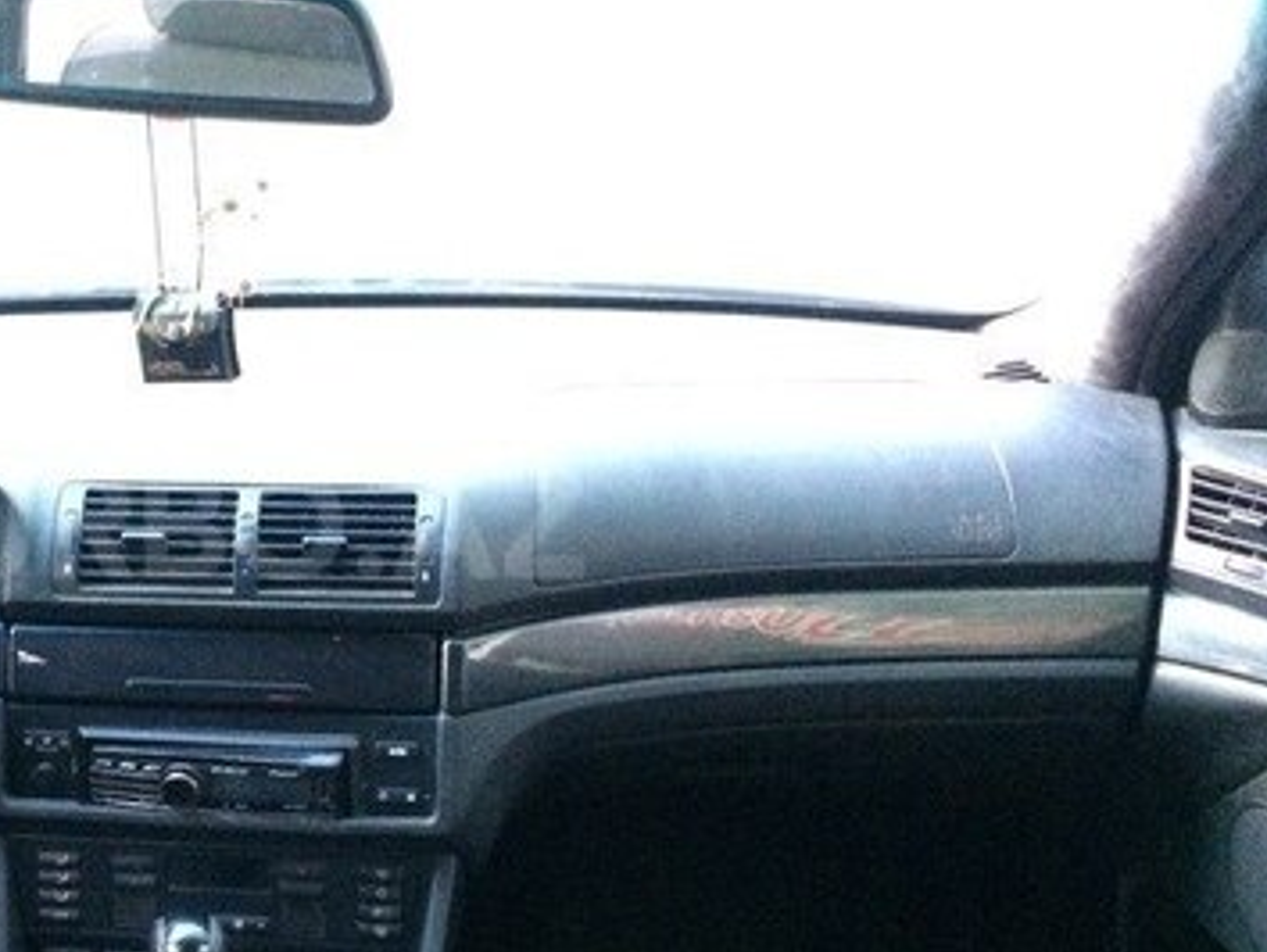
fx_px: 1978
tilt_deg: -18.1
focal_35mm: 54
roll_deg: +5.6
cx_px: 218
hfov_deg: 34.2
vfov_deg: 27.1
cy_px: 524
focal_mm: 4.15
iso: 500
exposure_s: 1/17
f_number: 2.2
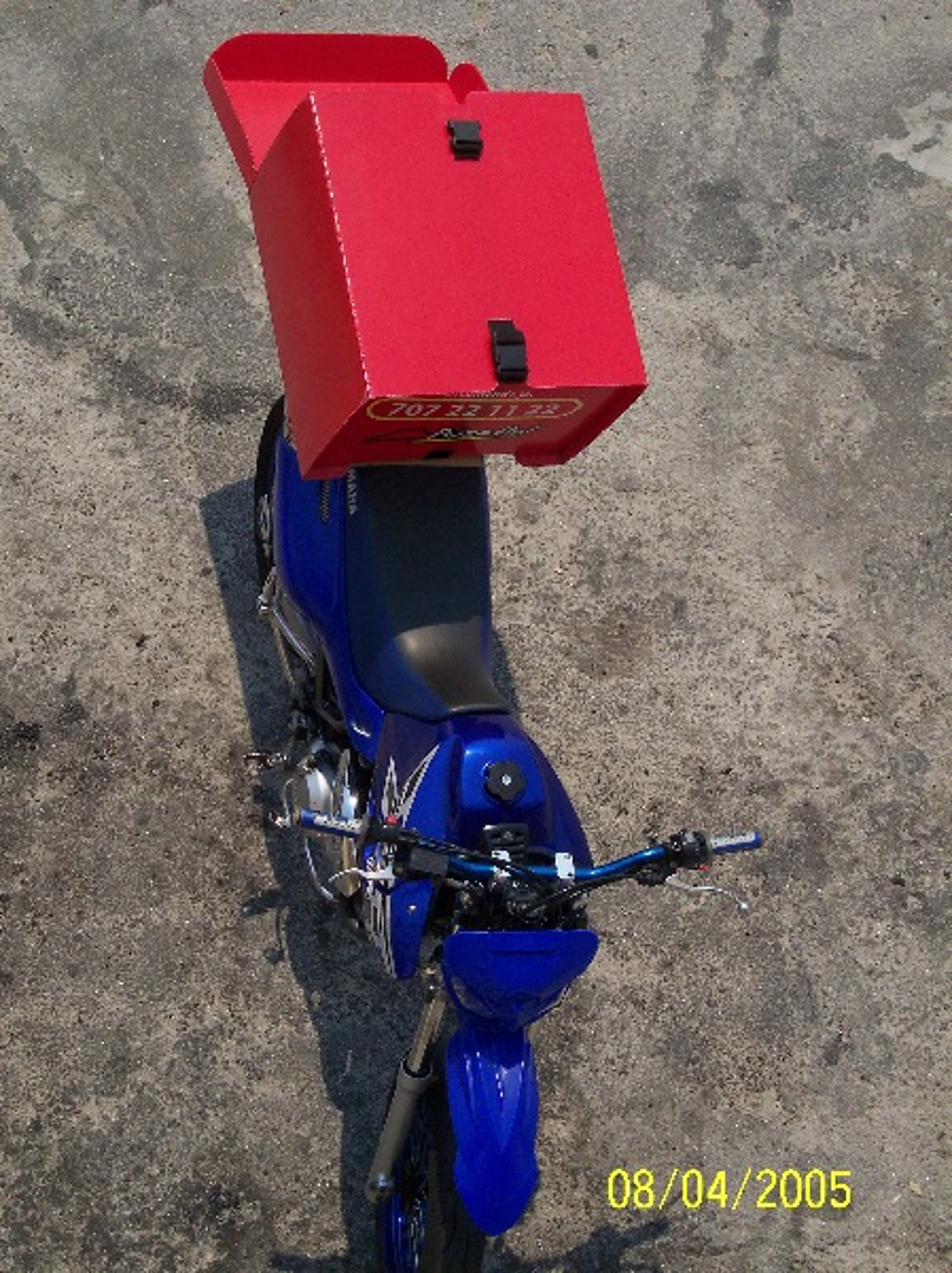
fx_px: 2313
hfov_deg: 23.3
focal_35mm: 63
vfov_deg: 30.7
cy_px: 636
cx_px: 476
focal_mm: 13.3
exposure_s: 1/700
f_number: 5.6
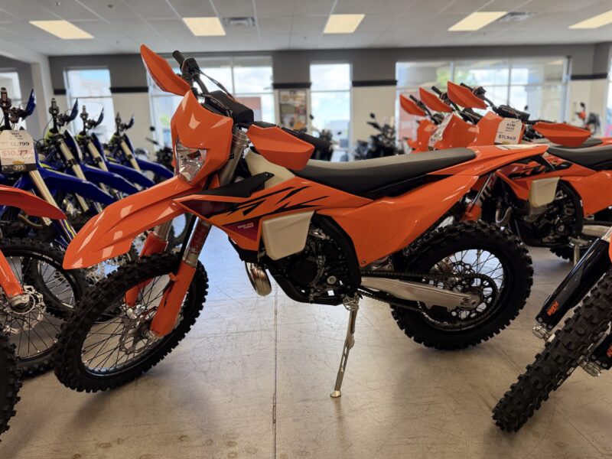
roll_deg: +1.9
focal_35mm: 24
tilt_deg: -11.8
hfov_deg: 71.6
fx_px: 424
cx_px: 306
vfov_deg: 56.8
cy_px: 230
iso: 160
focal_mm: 6.76
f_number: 1.78
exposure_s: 1/200
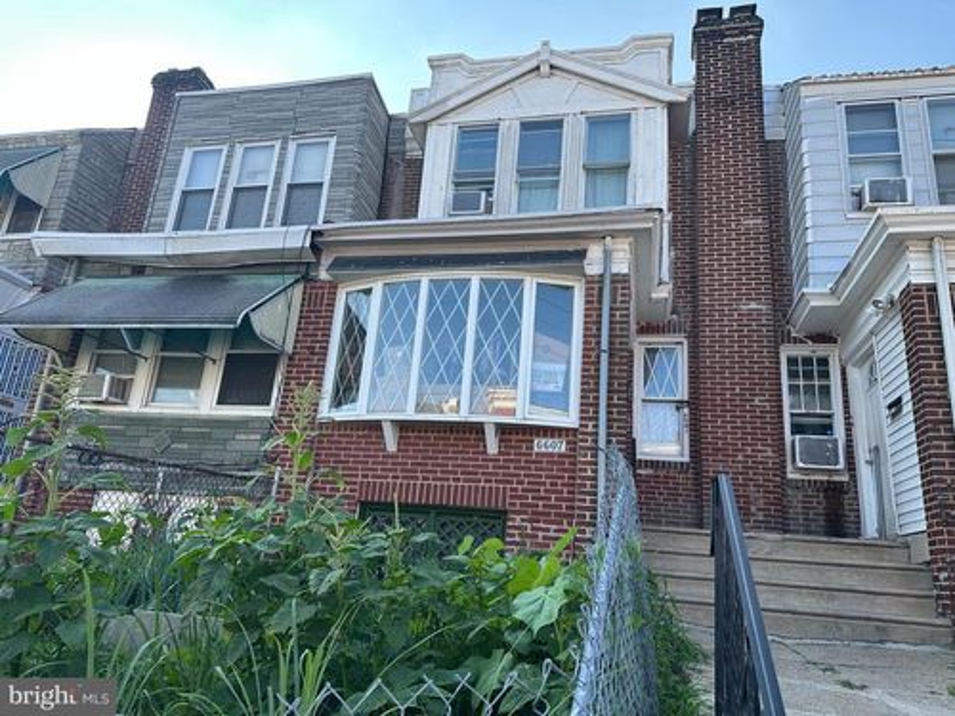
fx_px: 662
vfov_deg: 56.8
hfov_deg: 71.6
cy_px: 358
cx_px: 478
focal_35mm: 24
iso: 80
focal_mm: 6.86
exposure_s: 1/962
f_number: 1.78
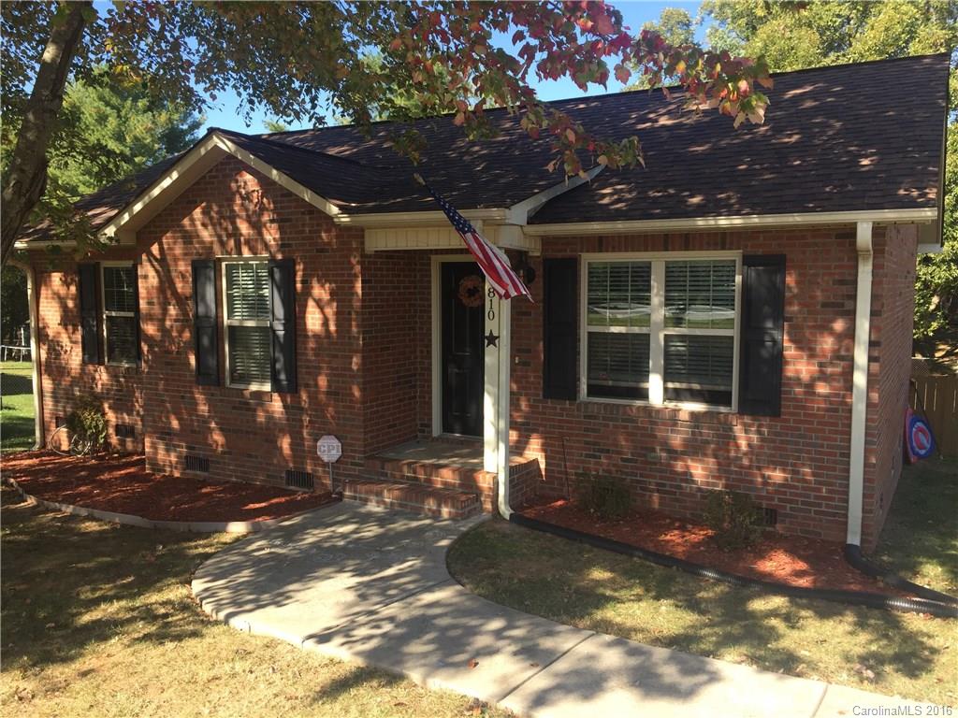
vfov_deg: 48.2
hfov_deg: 61.7
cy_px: 359
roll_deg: -0.1
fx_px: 803
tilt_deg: -6.0
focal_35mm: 29
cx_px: 479
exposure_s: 1/549
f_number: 2.2
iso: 32
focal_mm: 4.15
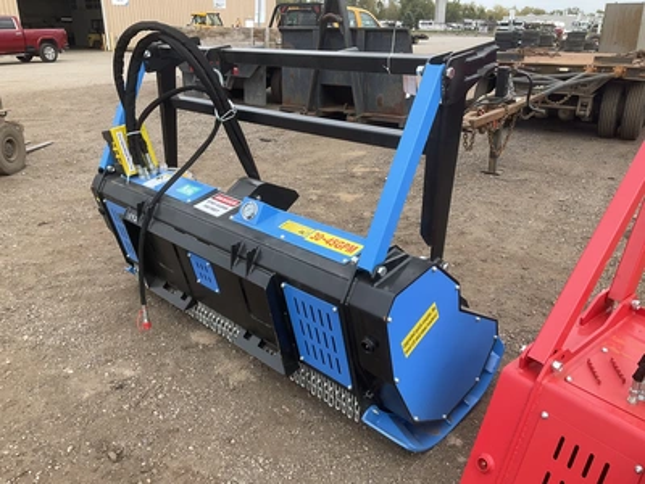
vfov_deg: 48.2
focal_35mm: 29
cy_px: 242
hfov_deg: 61.7
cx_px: 322
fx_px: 540
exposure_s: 1/556
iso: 25
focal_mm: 3
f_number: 1.8
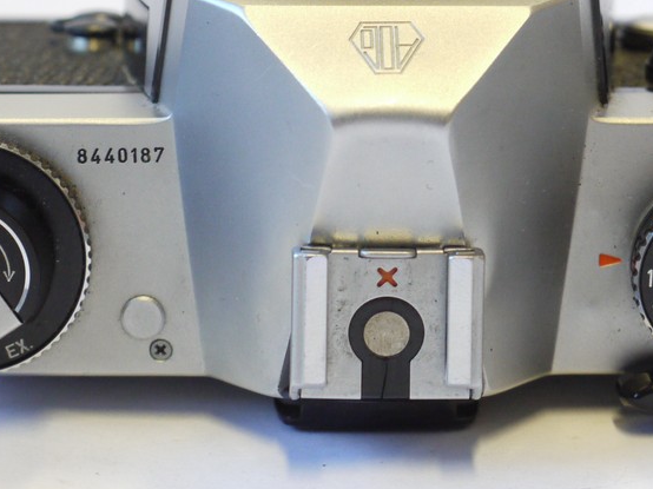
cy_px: -26
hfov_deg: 15.2
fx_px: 2451
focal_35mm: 130
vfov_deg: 11.3
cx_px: 374
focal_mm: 30
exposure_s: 1/80
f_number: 5.3
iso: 800
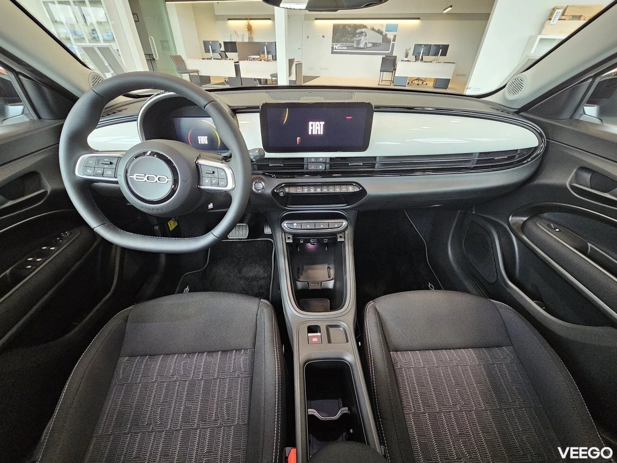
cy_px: 232
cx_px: 308
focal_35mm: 13
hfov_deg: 106.2
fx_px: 232
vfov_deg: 89.9
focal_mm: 2.2
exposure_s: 1/70.8
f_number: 2.2
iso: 500
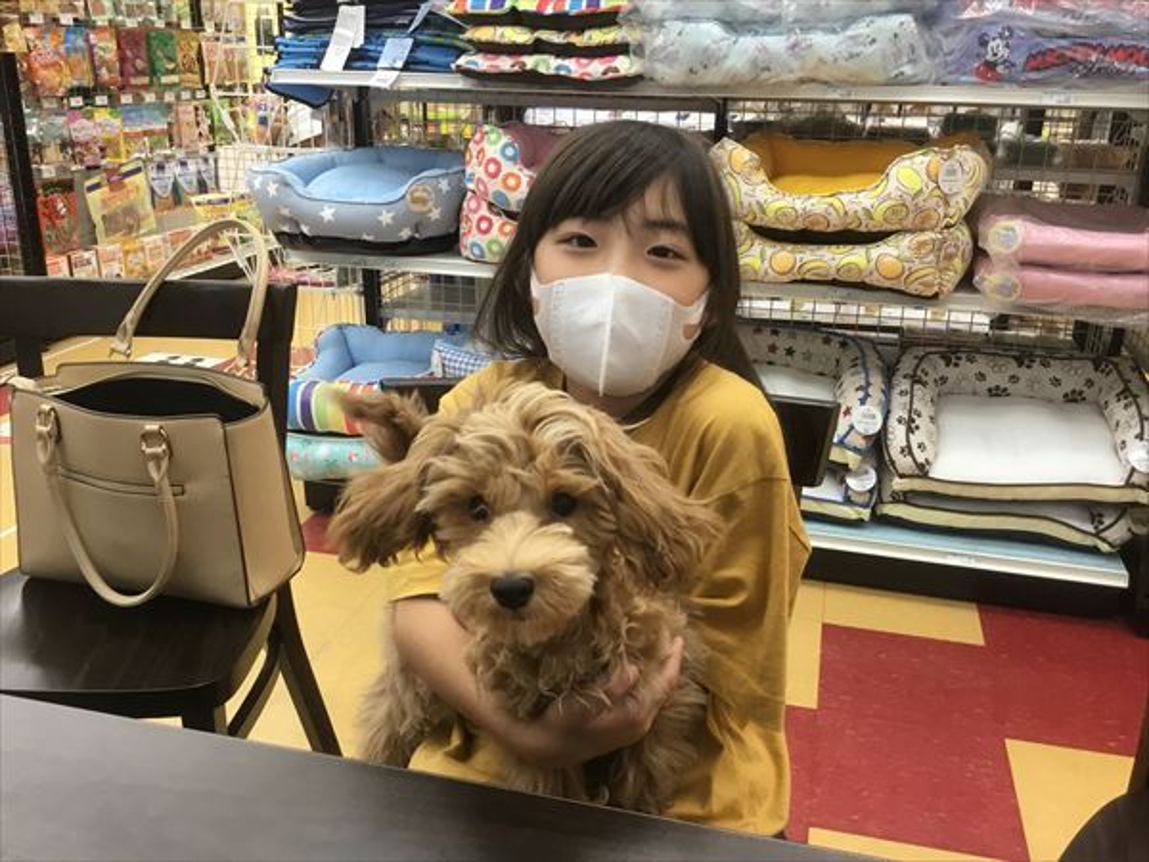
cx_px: 574
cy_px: 431
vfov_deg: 45.4
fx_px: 1029
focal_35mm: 31
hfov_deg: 58.4
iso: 64
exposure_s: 1/30
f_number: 2.4
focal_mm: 3.3
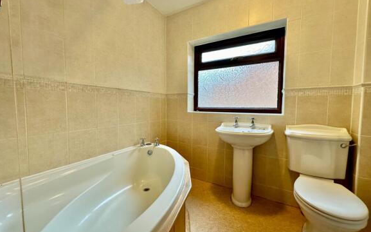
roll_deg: -0.1
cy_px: 114
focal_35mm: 15
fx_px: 152
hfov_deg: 101.5
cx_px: 185
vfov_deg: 74.7
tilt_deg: -1.1
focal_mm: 2.22
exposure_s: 1/100
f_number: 2.2
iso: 125
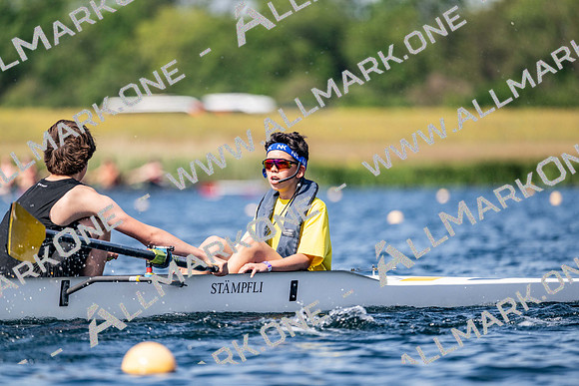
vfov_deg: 3.4
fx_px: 6435
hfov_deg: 5.2
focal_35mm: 400
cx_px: 290
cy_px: 193
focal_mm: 400
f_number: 4.5
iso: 220
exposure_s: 1/2500
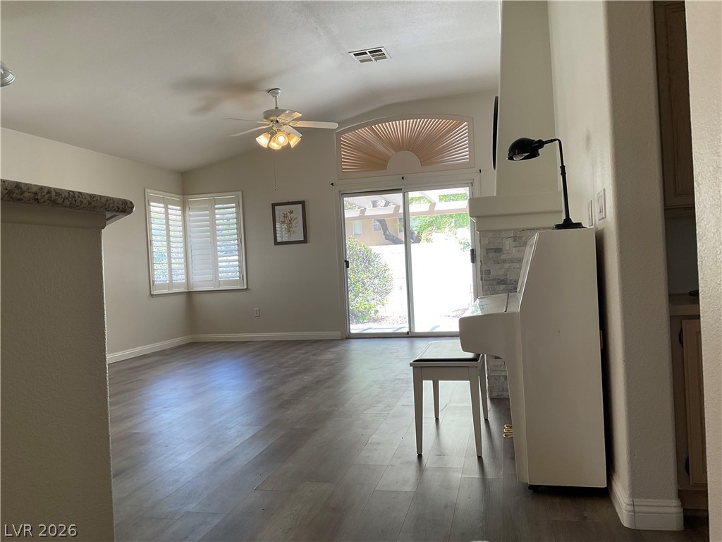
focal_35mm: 29
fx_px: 605
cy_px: 271
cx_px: 361
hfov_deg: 61.7
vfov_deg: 48.2
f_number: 1.8
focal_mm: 3
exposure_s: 1/120
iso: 32
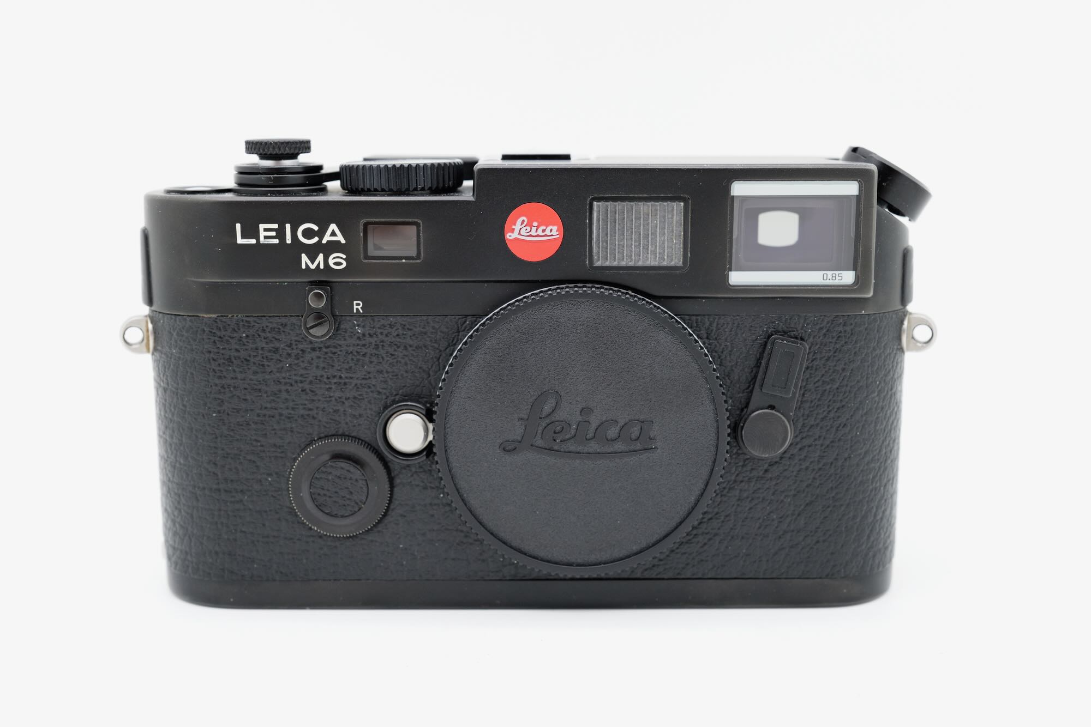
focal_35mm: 43
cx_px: 546
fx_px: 1303
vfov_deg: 31.2
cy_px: 364
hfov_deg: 45.4
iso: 800
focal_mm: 43
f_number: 8
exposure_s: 1/80
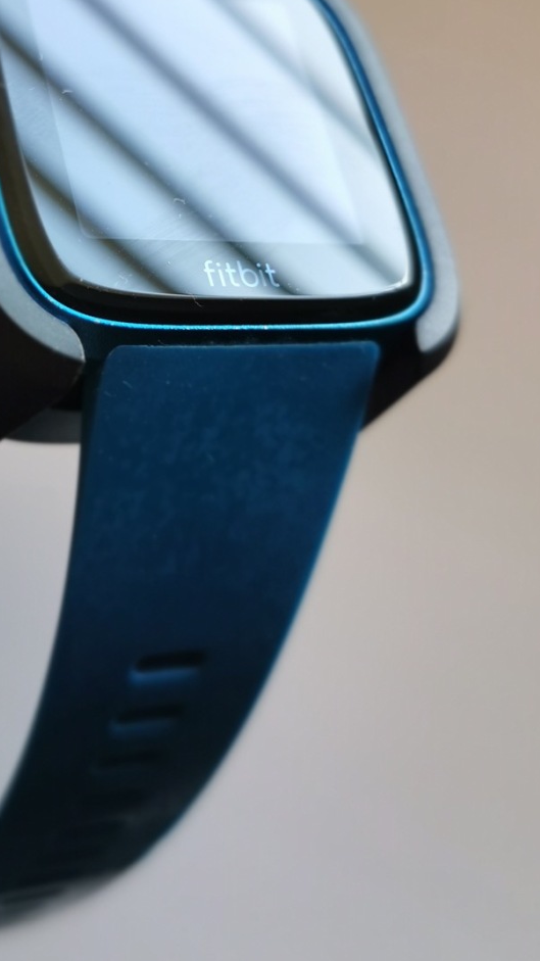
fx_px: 1273
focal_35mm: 50
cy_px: 221
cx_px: 133
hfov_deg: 23.7
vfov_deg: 40.0
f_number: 4
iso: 50
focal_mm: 5.56
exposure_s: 1/100
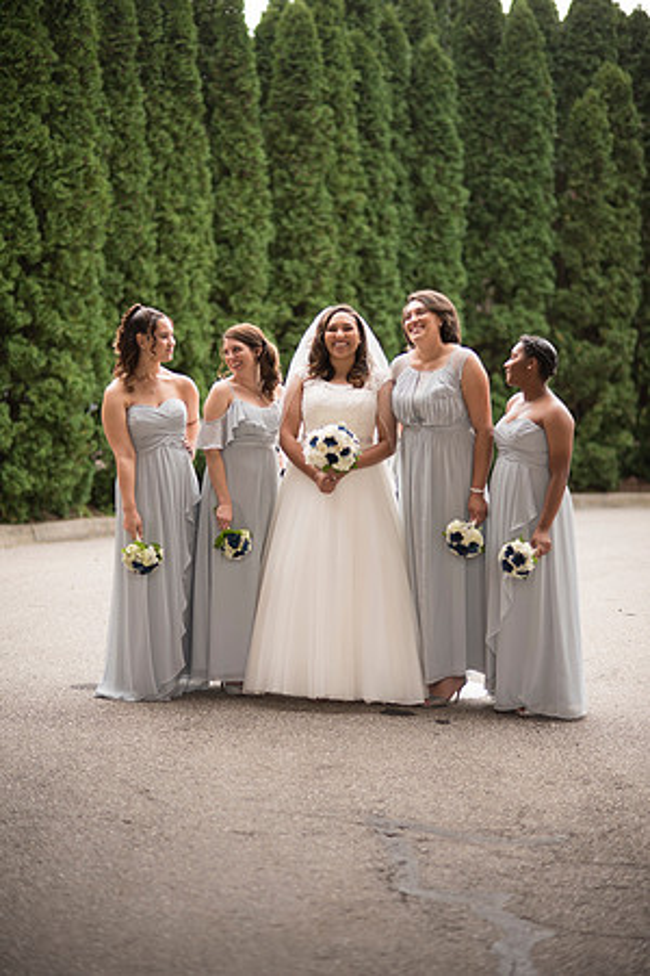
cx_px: 325
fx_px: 2302
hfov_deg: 16.1
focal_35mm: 85
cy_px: 488
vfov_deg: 23.9
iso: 125
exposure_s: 1/200
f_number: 1.8
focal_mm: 85
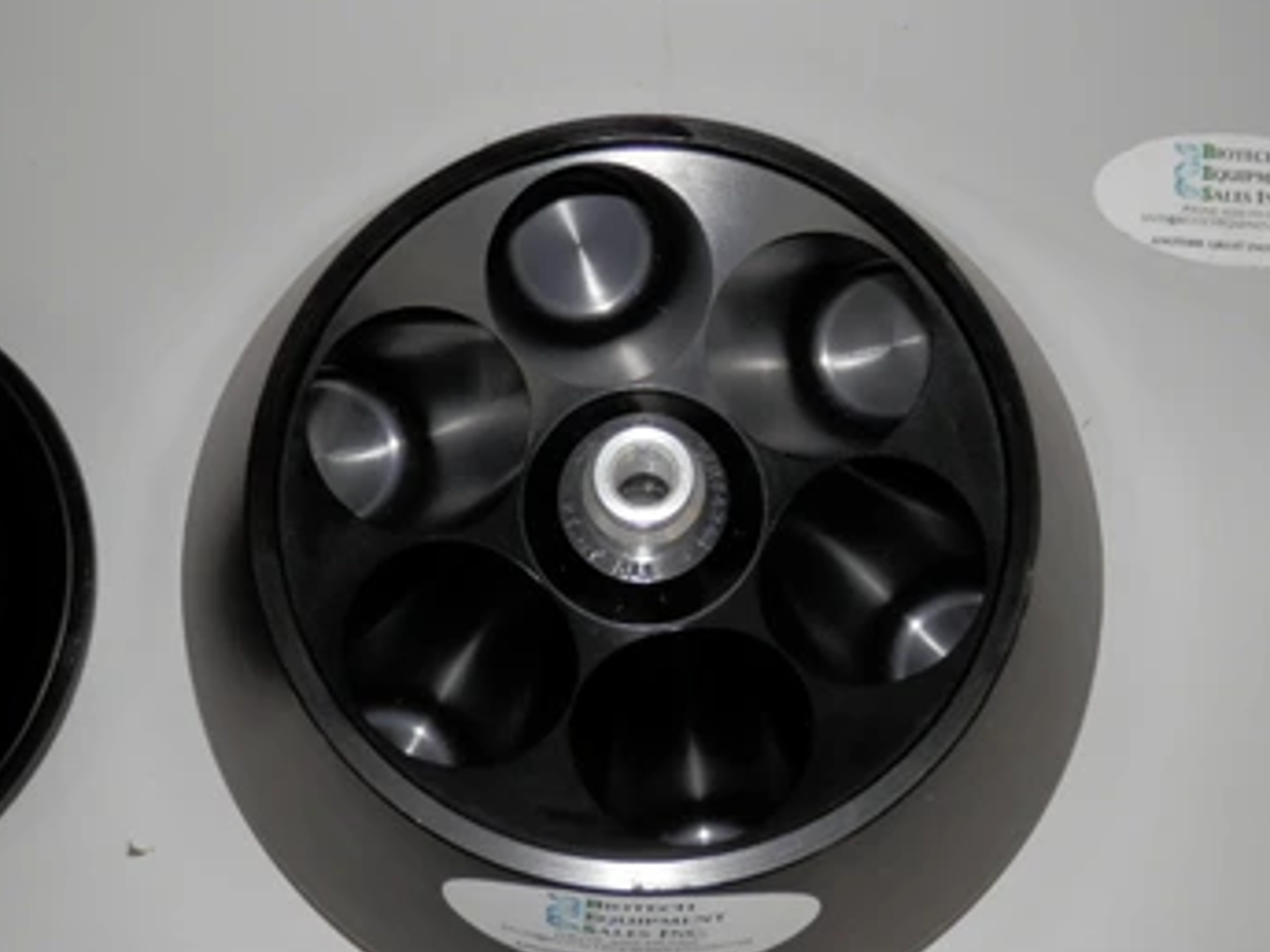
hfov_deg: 43.8
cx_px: 657
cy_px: 424
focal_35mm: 43
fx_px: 1578
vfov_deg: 33.6
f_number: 3.6
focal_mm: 6.6
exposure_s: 1/60
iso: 100
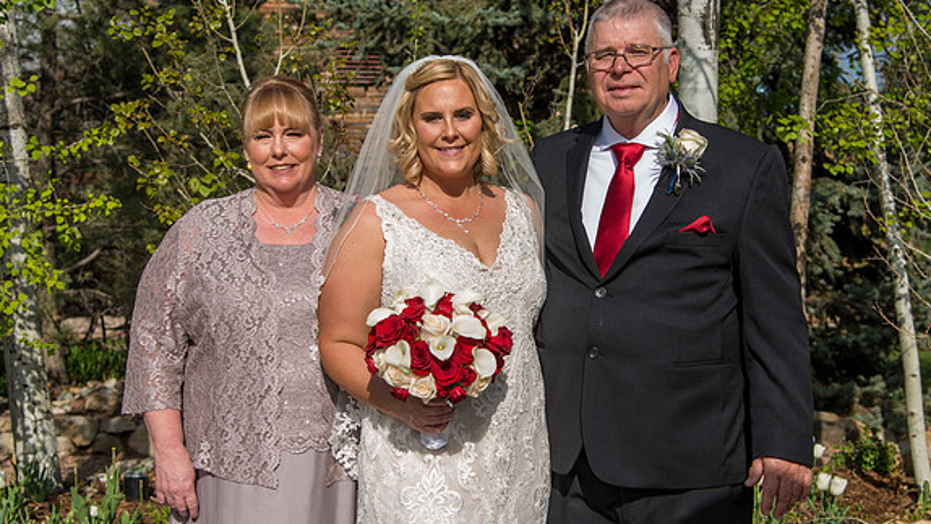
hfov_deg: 35.4
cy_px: 259
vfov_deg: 20.4
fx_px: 1457
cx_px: 501
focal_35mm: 59
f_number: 5
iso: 50
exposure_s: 1/640
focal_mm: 44
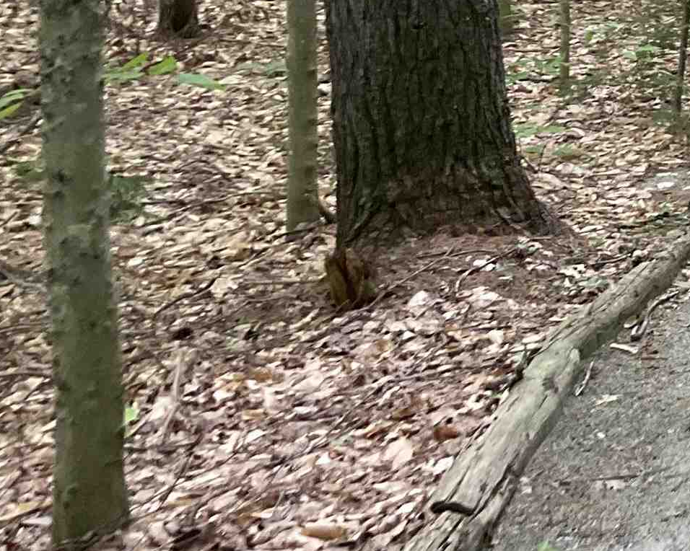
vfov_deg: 16.5
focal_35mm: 91
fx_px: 1858
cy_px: 5
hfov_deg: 18.5
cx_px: 1057
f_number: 1.8
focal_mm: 3
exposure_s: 1/60
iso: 64
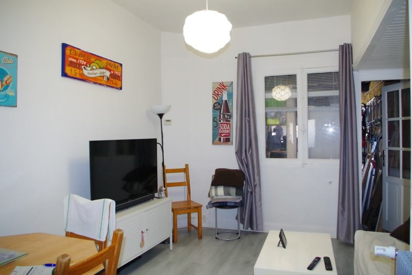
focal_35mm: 27
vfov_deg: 47.9
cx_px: 206
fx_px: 309
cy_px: 138
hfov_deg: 67.4
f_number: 4.5
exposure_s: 1/100
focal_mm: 18
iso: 3200
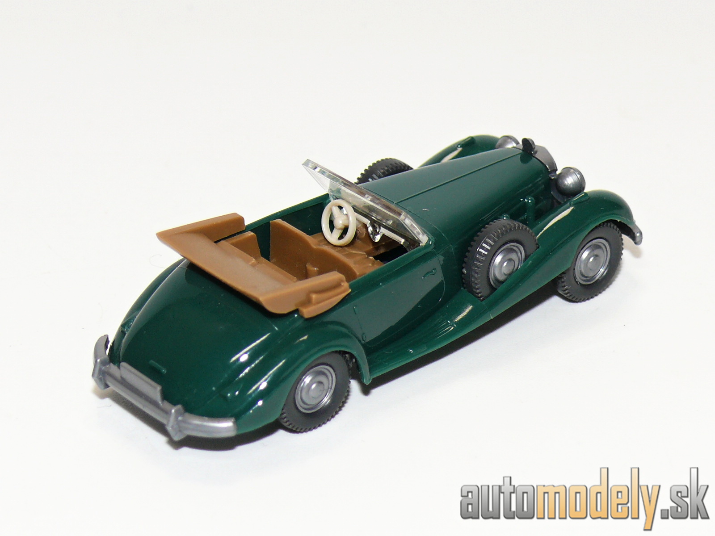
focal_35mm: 135
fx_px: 2788
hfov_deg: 14.6
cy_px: 268
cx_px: 358
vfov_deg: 11.0
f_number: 4
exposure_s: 1/30
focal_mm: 16.1
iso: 100
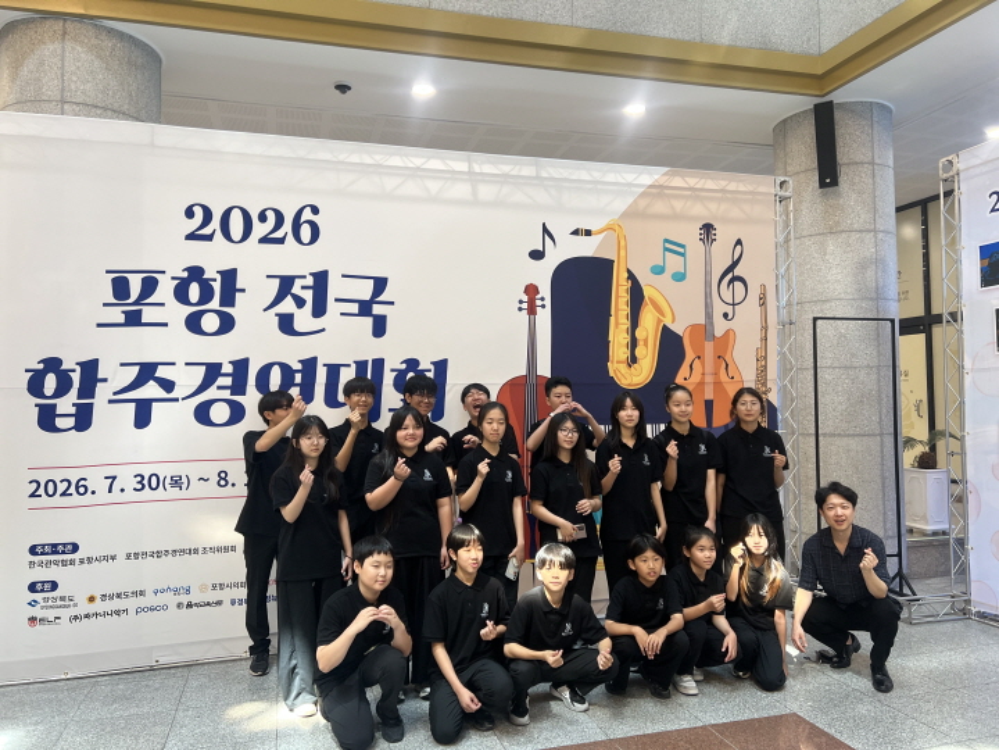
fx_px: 750
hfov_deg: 67.3
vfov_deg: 53.1
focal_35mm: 26
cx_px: 500
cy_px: 375
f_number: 1.5
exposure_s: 1/120
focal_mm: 5.7
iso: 100
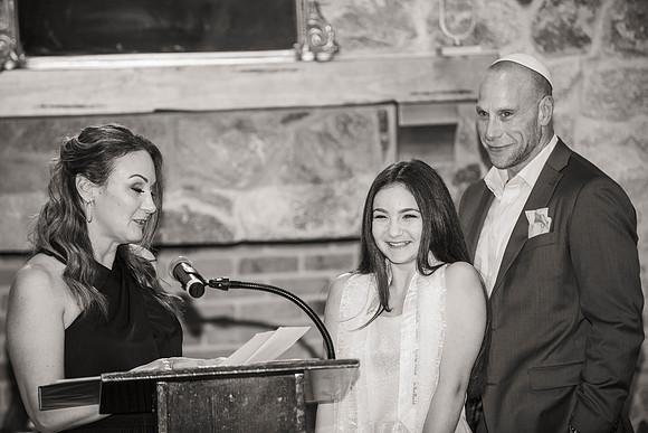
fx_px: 3061
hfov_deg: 12.1
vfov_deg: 8.1
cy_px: 216
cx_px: 324
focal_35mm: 170
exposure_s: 1/125
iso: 800
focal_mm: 170
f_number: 3.2
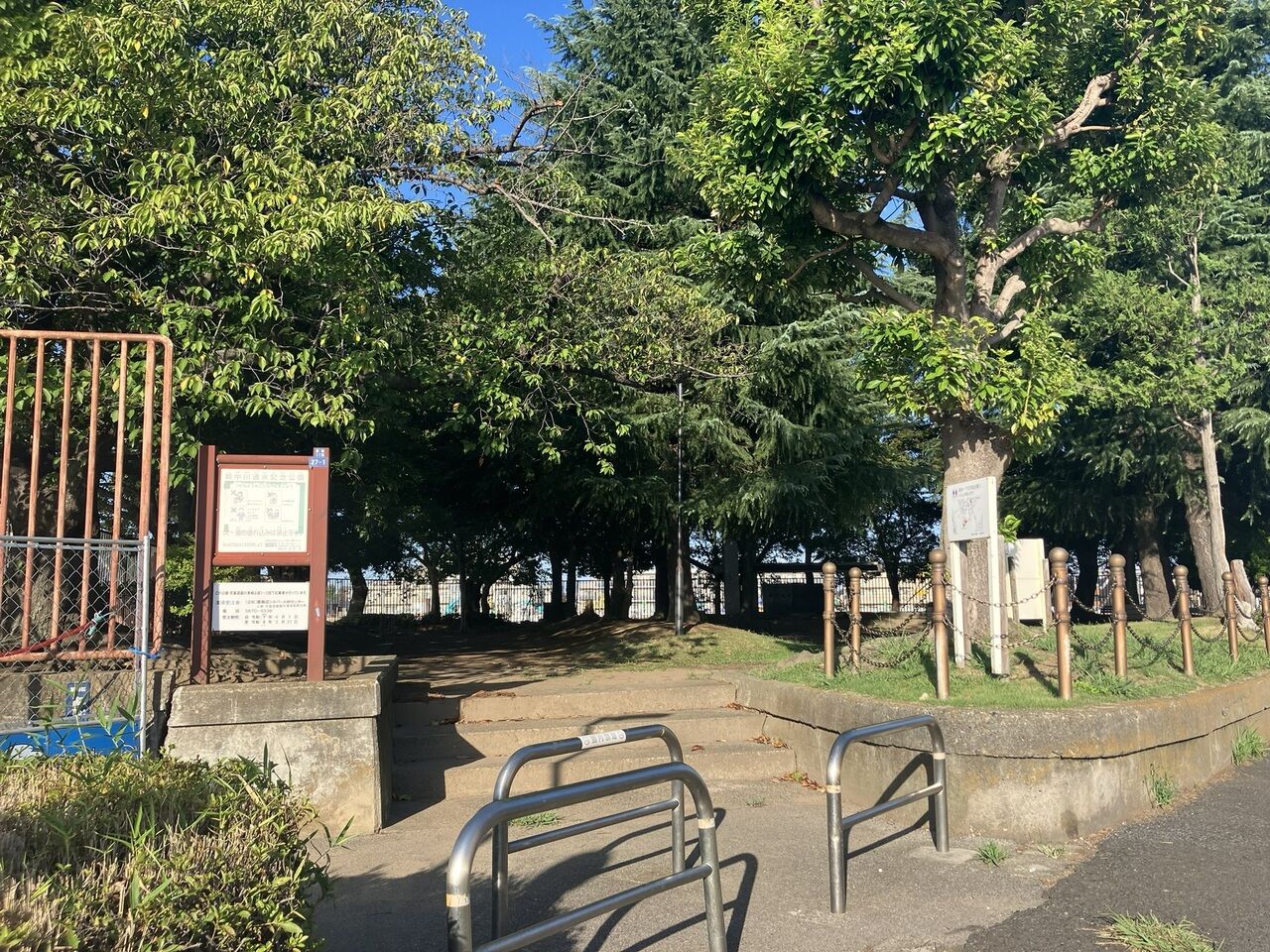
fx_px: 1027
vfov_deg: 49.7
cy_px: 476
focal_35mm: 28
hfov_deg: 63.4
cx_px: 635
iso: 32
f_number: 1.8
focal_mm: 3.99
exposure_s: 1/883
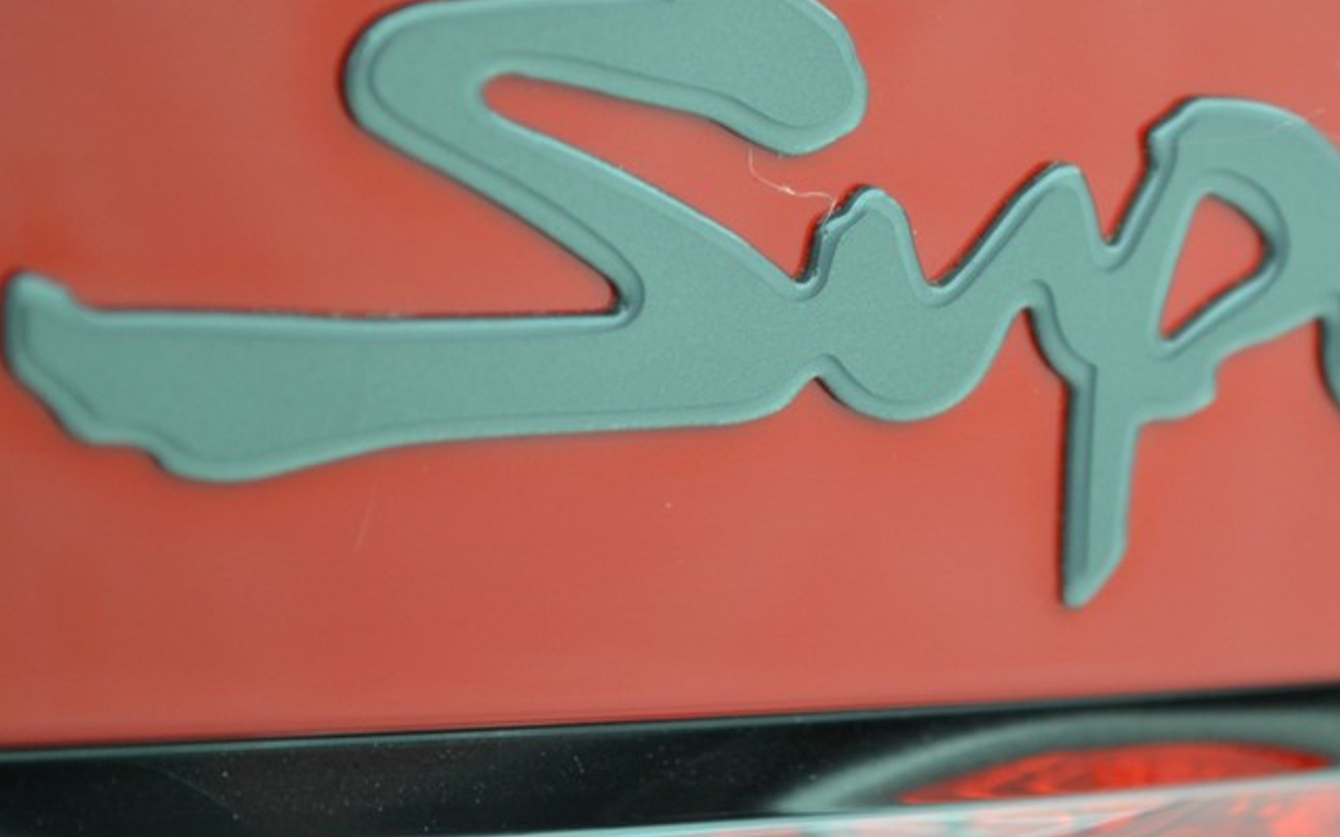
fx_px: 4959
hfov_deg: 15.3
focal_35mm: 136
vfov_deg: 9.6
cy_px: 323
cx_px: 991
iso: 800
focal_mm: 55
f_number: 5.6
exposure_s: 1/30
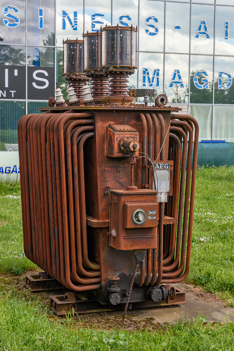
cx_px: 117
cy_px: 176
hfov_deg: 25.8
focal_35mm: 52
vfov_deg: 37.8
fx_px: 512
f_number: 7.1
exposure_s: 1/250
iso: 200
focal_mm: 35
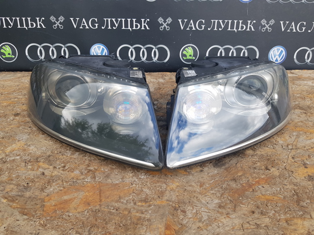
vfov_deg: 53.0
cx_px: 157
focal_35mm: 26
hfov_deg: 67.3
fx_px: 236
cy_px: 118
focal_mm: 4.2
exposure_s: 1/298
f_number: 1.7
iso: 40
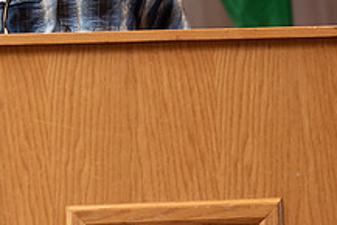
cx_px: 113
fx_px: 3503
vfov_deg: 3.7
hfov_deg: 5.5
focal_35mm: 374
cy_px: 4
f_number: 4
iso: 2000
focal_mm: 140
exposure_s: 1/200
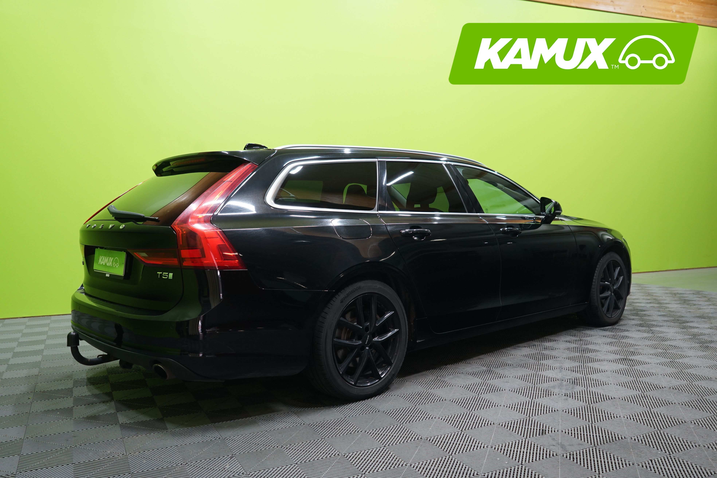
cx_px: 358
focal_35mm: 29
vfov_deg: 45.0
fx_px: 578
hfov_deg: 63.7
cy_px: 239
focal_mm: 29
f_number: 4.5
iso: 640
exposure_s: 1/20
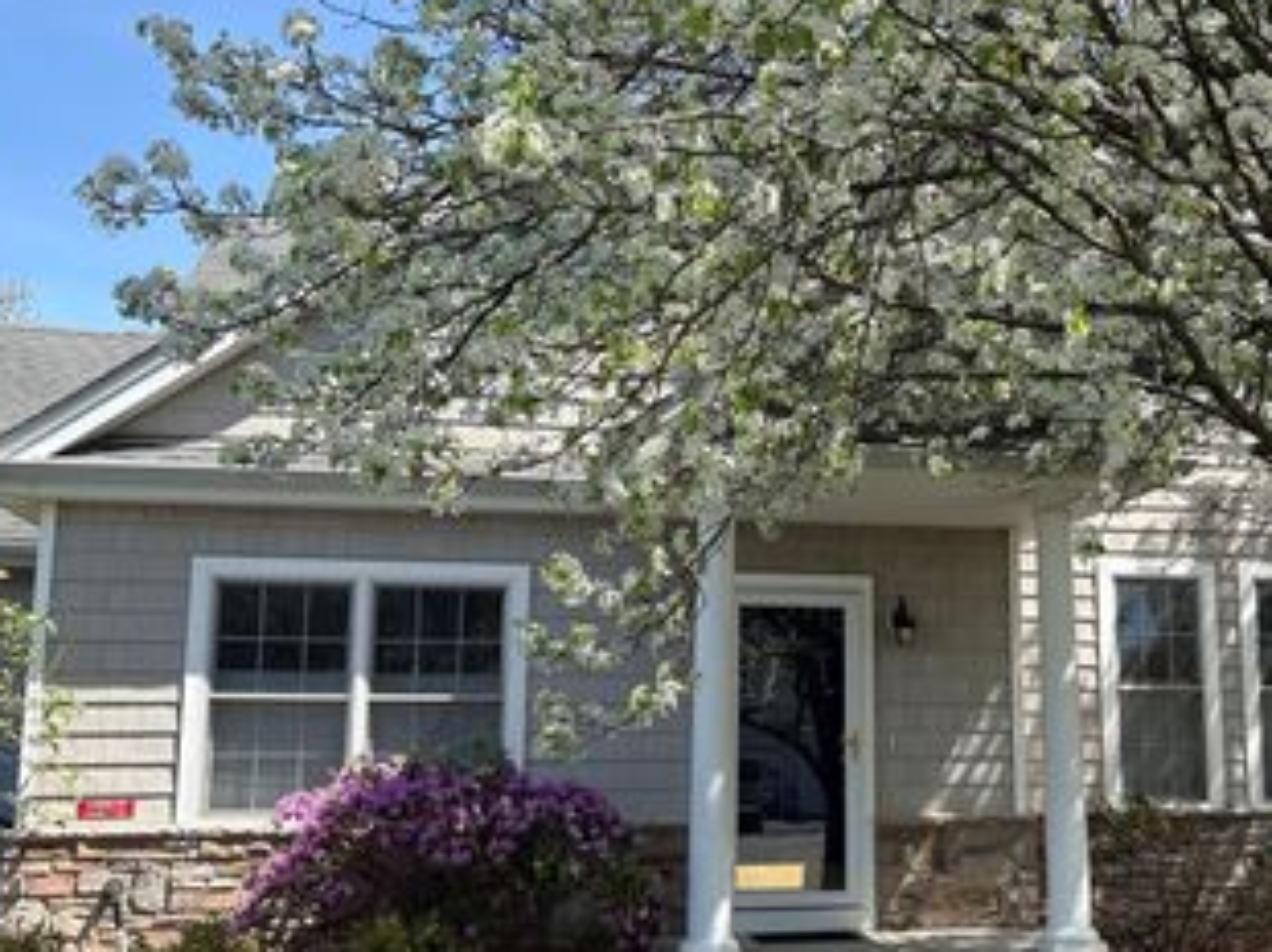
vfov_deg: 34.3
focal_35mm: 42
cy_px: 511
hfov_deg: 44.2
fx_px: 1542
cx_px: 841
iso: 50
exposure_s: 1/1135
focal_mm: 5.96
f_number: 1.6
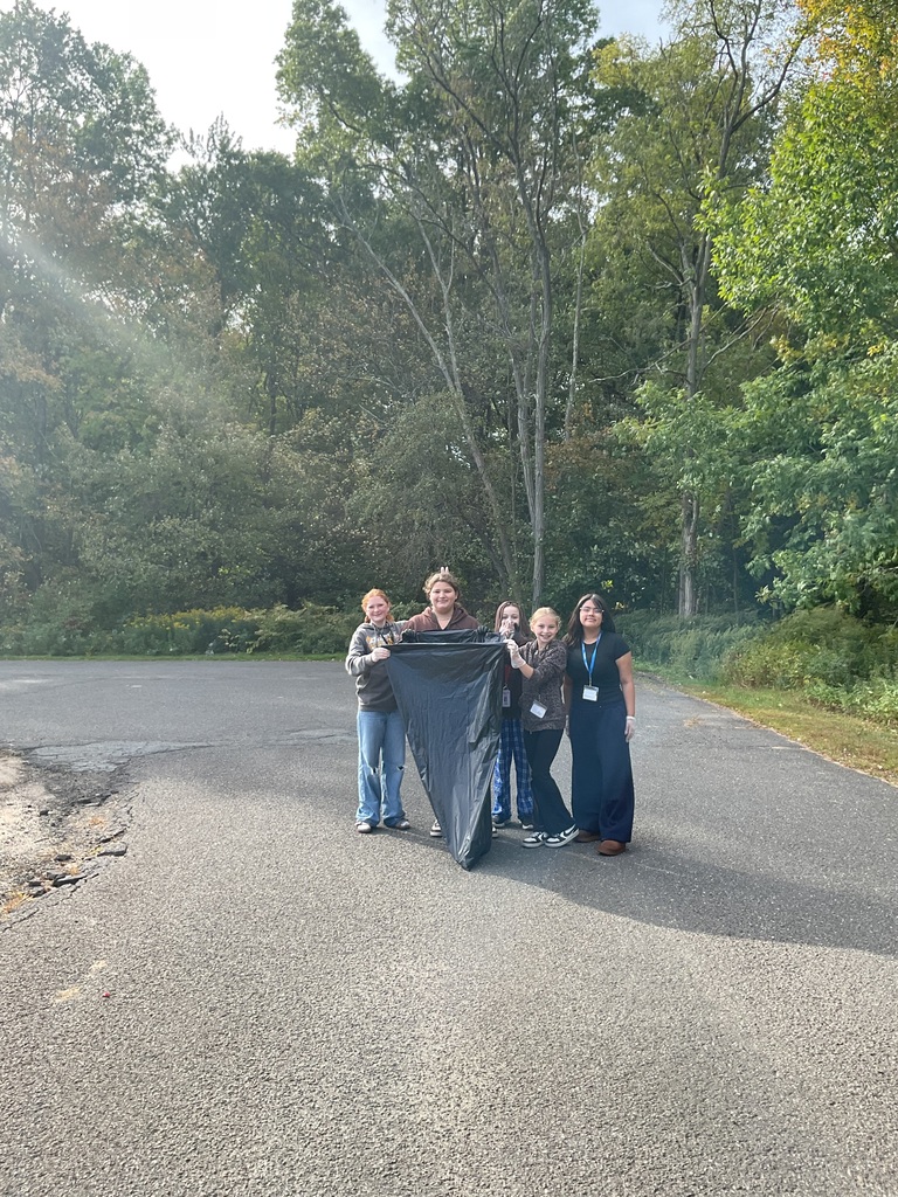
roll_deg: -1.0
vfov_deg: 61.7
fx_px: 1003
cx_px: 449
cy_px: 598
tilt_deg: +0.0
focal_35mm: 29
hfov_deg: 48.2
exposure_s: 1/342
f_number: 1.8
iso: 16
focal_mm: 3
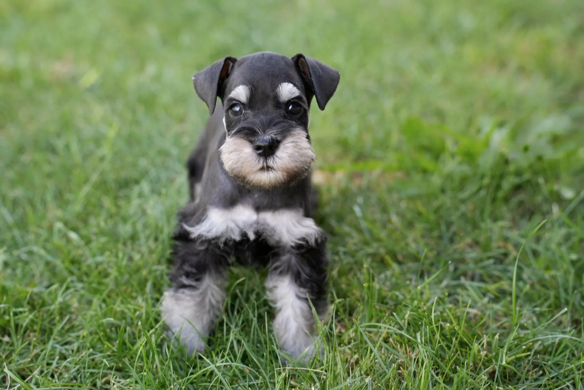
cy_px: 195
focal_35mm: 62
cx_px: 292
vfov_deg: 21.9
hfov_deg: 32.4
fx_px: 1006
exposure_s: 1/160
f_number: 4
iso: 320
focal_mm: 62
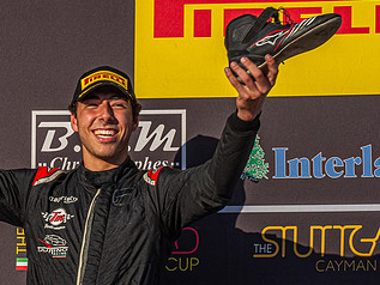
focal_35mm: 179
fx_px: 1966
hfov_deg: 11.0
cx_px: 82
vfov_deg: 8.3
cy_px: 197
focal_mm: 41
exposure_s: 1/160
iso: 200
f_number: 11
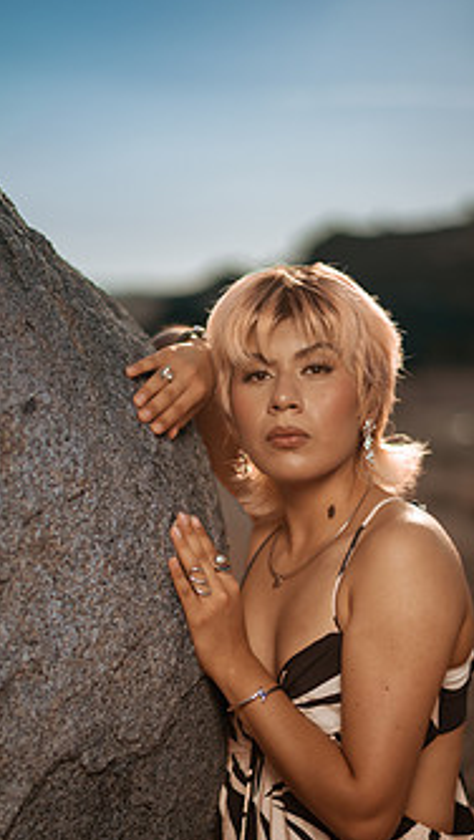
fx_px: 1827
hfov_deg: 14.8
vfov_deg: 25.8
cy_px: 537
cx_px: 290
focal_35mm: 82
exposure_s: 1/8000
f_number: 1.4
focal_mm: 58
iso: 50
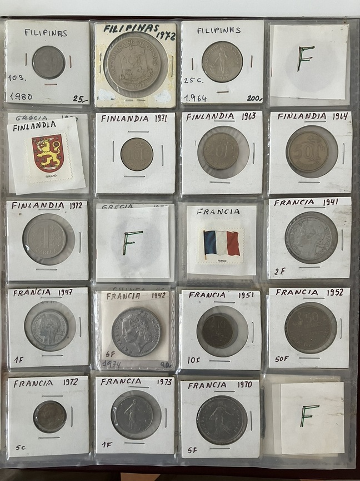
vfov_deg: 63.4
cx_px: 180
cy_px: 240
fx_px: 388
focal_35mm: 28
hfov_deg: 49.7
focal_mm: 3.99
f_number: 1.8
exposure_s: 1/60
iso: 100
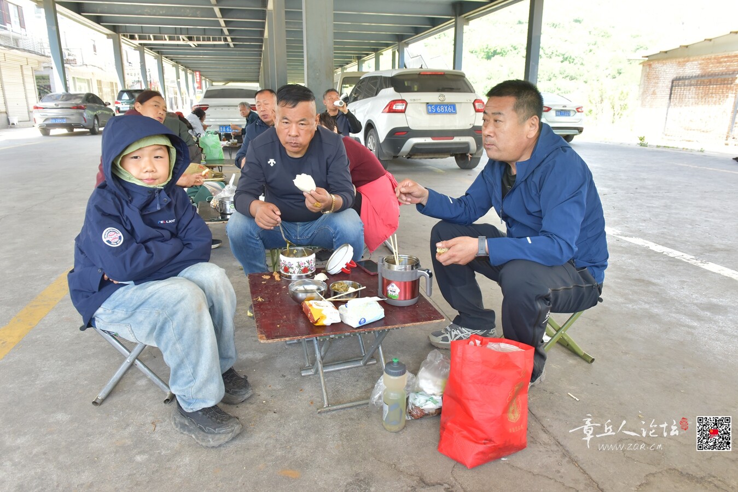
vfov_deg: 53.2
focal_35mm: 24
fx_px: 492
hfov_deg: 73.7
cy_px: 246
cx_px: 369
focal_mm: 24
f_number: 8
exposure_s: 1/80
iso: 1000
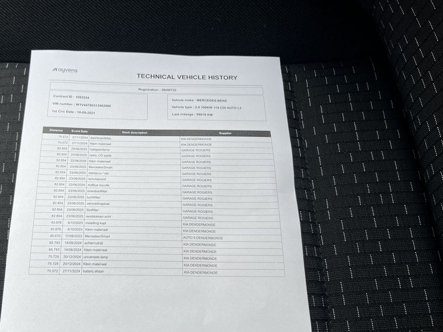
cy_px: 228
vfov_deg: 39.1
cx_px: 149
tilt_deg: -68.7
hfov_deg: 50.5
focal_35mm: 36
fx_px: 461
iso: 32
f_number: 1.6
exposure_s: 1/122
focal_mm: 5.1
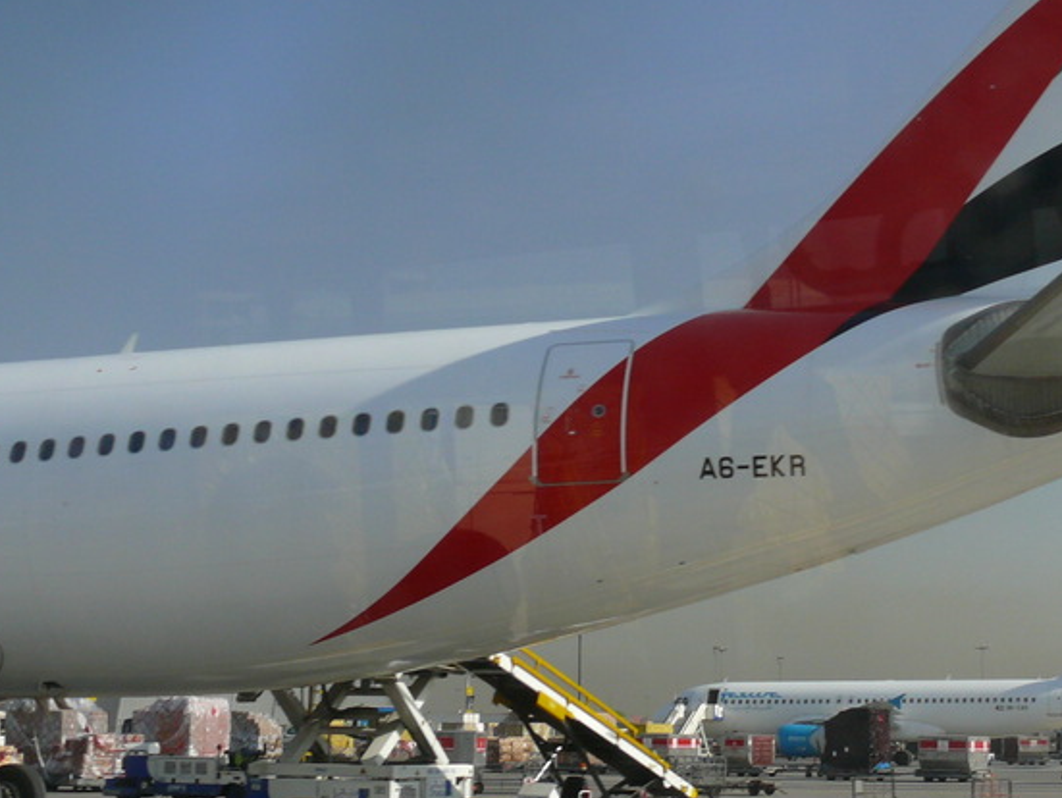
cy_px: 530
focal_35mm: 65
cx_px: 898
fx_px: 1995
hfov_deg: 28.9
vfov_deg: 22.5
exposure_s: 1/160
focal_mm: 7.4
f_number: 4
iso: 100
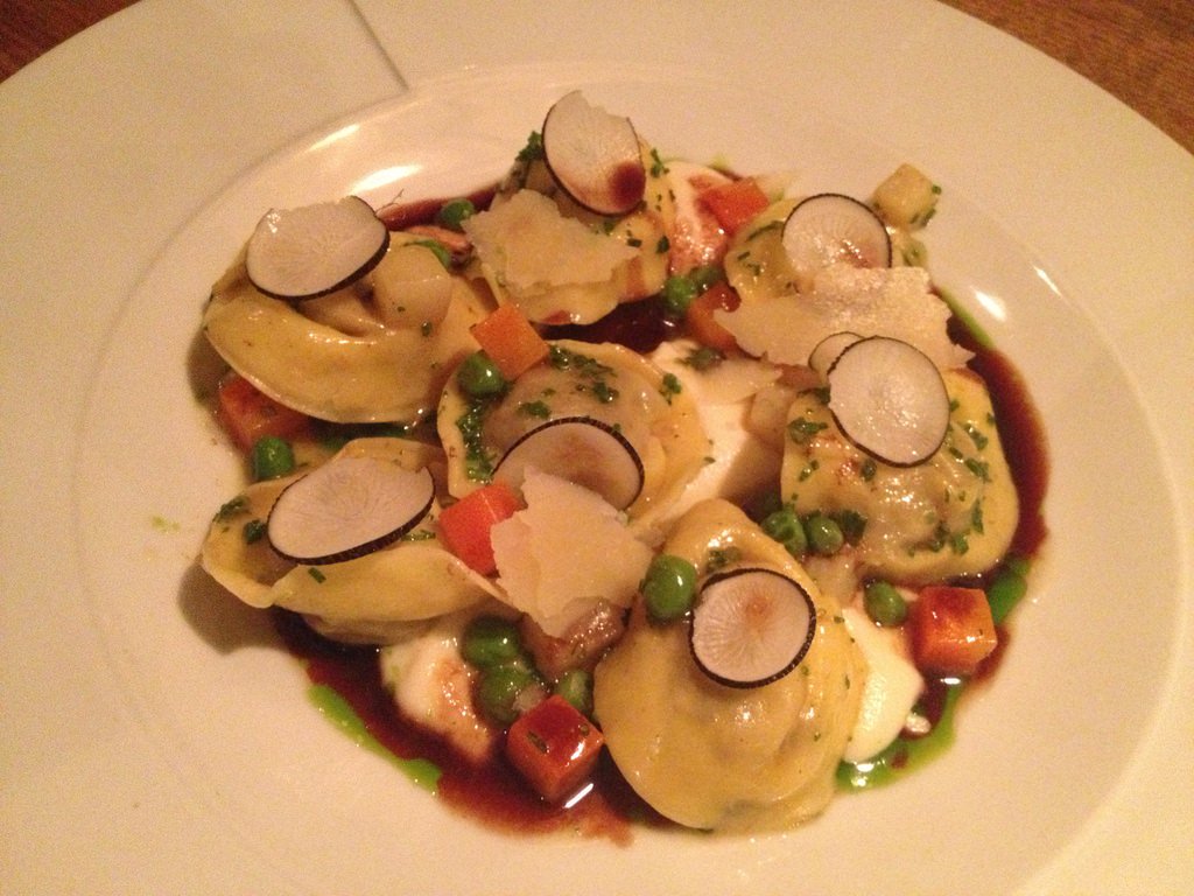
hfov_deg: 52.6
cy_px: 448
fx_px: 1207
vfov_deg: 40.7
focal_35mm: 35
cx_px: 597
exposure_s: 1/15
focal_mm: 4.28
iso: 800
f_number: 2.4
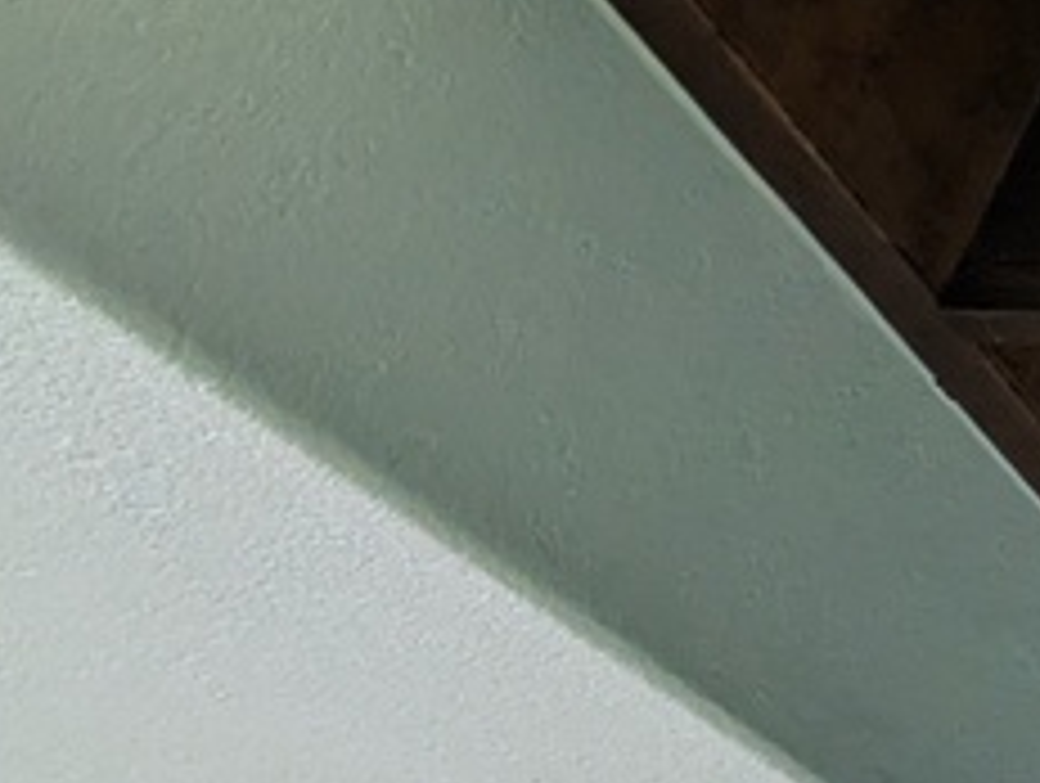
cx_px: 1929
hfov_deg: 20.9
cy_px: 248
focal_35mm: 58
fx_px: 1745
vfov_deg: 25.1
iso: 210
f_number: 2.2
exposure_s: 1/60
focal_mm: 1.83
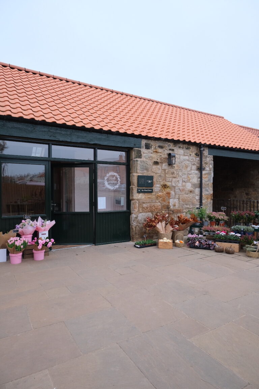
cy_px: 194
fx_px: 248
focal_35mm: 23
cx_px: 130
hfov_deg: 55.1
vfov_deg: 76.1
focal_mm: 15.2
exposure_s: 1/125
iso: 320
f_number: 5.6
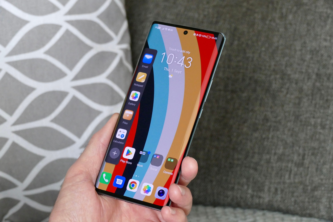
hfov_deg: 18.6
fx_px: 1017
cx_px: 166
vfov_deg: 12.5
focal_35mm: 110
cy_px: 111
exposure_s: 1/60
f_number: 5
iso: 1600
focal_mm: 39.97
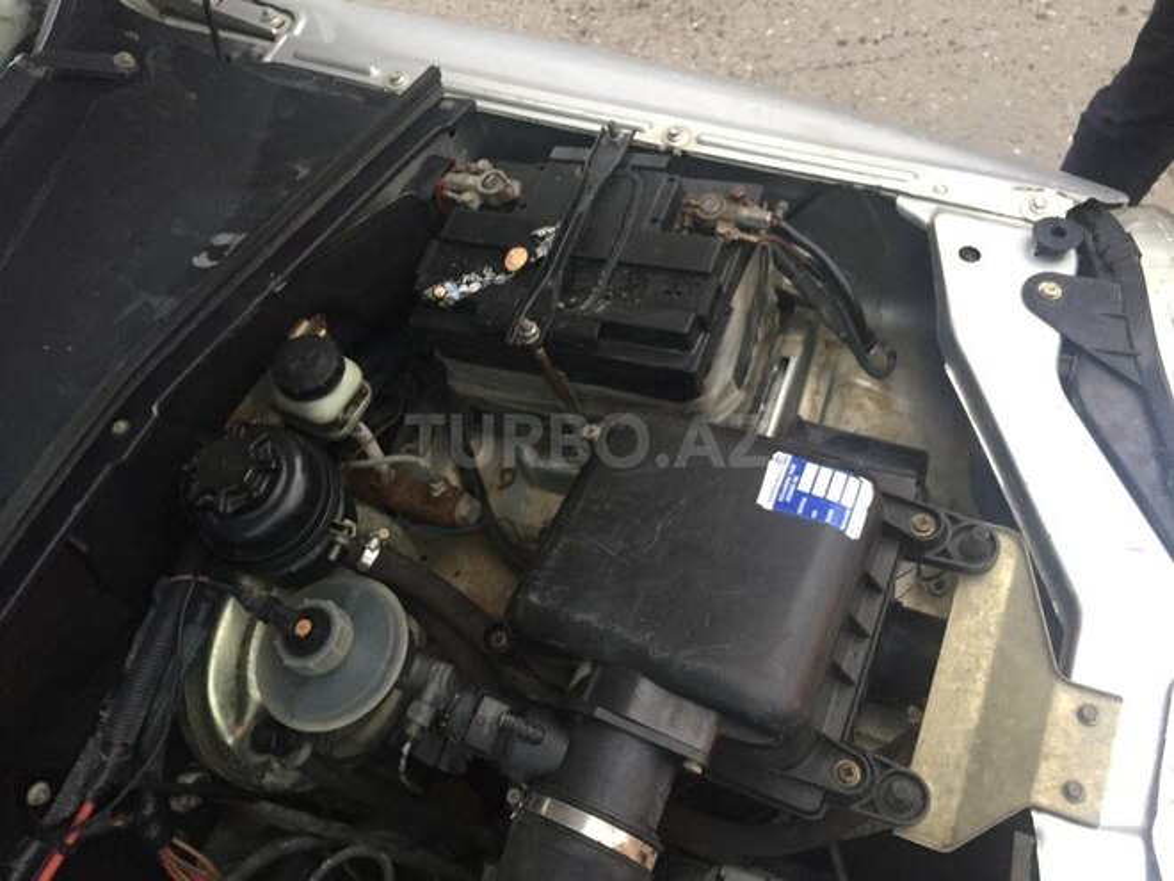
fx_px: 984
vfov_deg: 48.2
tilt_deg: -56.5
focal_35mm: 29
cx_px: 587
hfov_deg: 61.7
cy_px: 440
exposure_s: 1/33
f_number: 2.2
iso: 200
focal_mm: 4.15
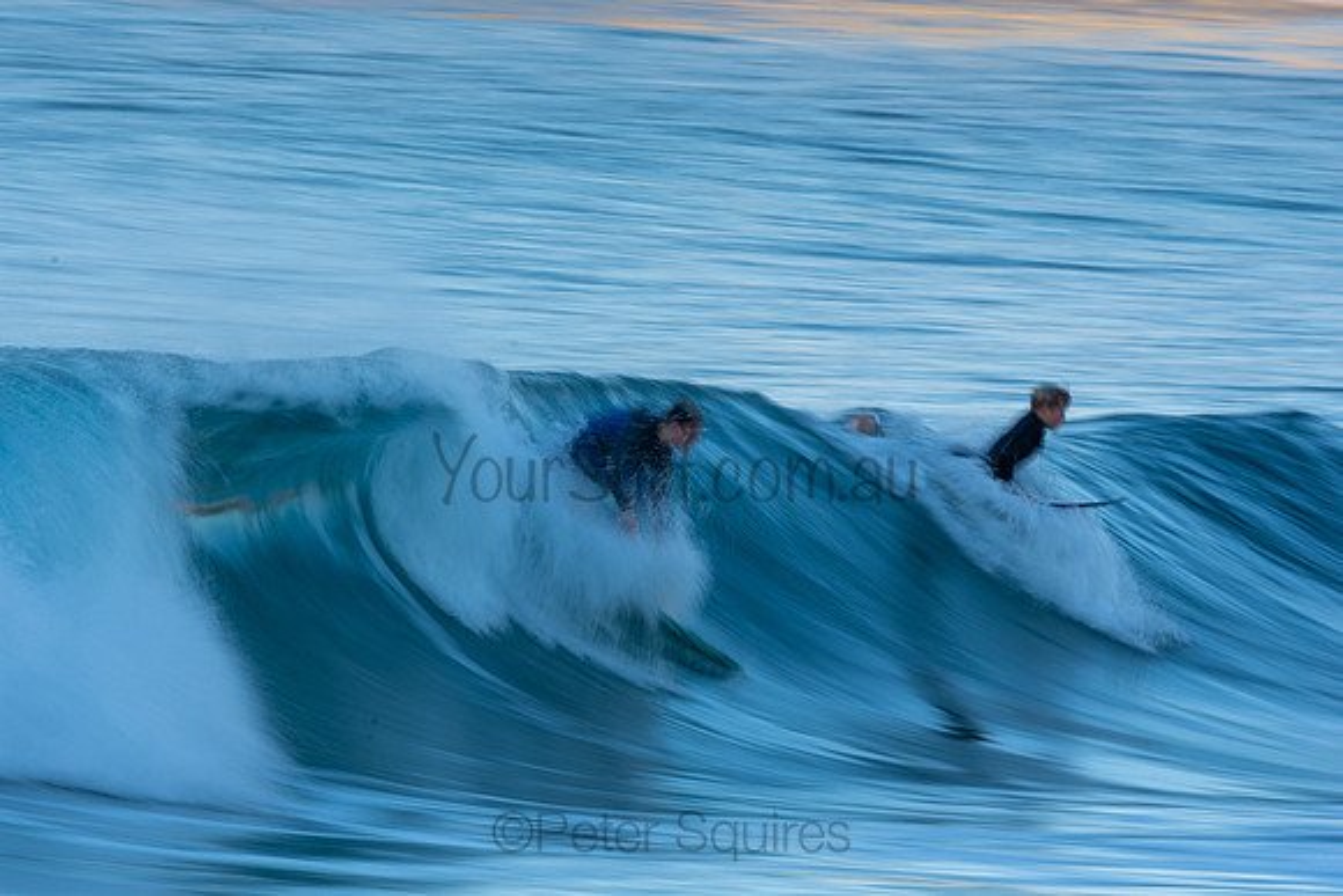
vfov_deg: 1.8
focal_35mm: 750
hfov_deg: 2.7
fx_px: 27984
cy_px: 448
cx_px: 672
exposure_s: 1/20
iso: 100
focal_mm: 500
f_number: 20
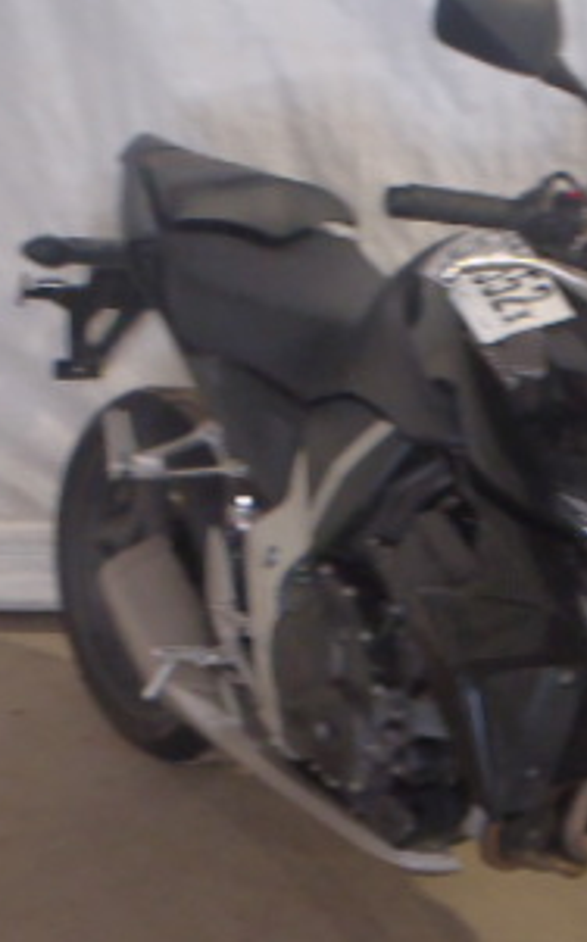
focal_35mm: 63
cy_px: 671
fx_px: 1617
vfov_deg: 32.1
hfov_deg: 19.9
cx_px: 599
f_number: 3.5
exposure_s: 1/5
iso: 200
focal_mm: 5
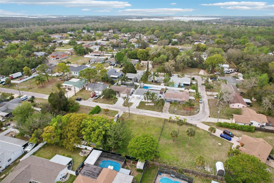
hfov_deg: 78.6
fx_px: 167
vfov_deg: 57.2
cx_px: 137
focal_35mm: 22
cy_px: 92
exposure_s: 1/1000
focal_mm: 8.4
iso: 150
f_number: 2.8
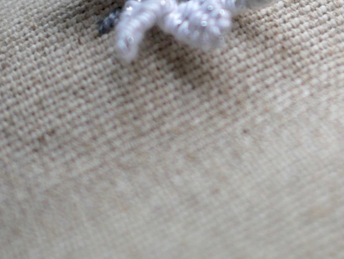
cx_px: 334
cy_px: -100
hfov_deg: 21.8
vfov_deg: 15.9
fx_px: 865
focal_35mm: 87
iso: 200
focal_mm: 15
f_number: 1.7
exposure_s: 1/1300
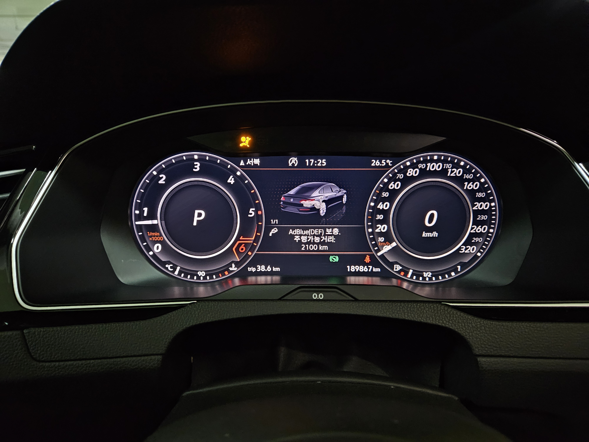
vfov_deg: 58.9
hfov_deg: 73.9
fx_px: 391
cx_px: 294
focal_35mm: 23
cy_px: 221
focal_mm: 5.4
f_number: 1.8
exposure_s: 1/21
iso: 1600
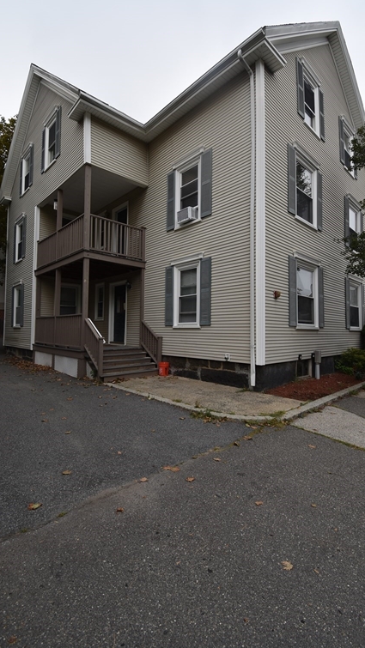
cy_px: 321
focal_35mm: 16
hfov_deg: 67.1
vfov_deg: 99.4
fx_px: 275
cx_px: 181
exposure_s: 1/250
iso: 200
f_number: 8
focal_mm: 10
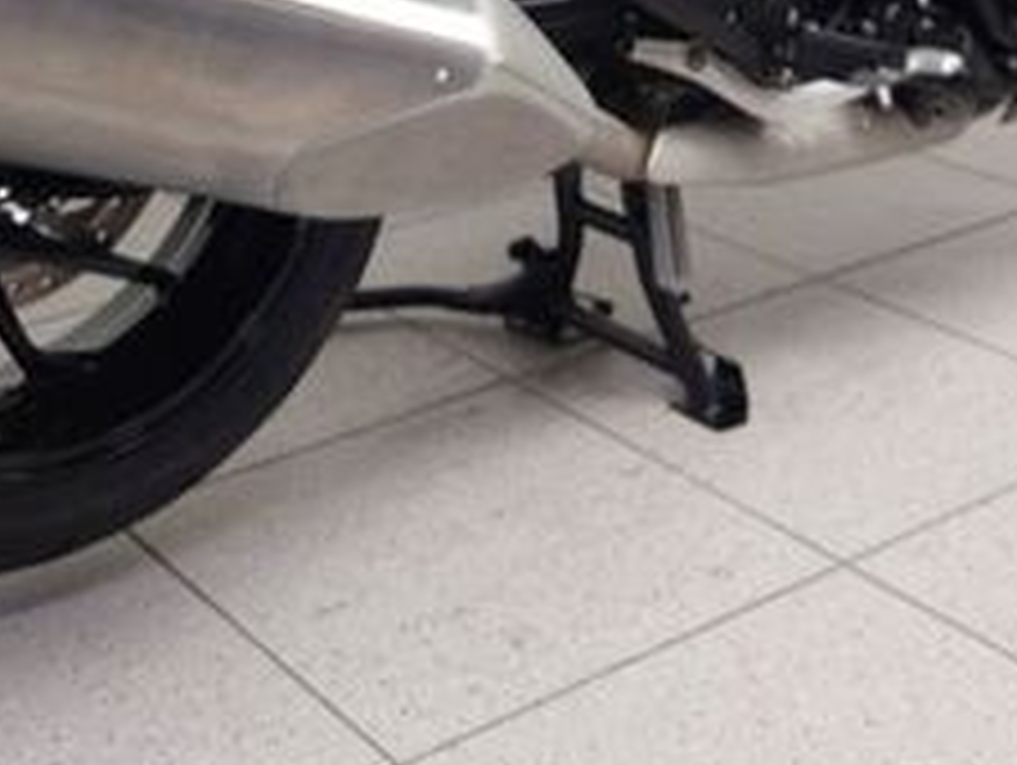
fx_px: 1912
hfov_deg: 29.8
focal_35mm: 65
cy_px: -292
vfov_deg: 20.3
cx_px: 468
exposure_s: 1/30
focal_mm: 5.4
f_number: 1.8
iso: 100
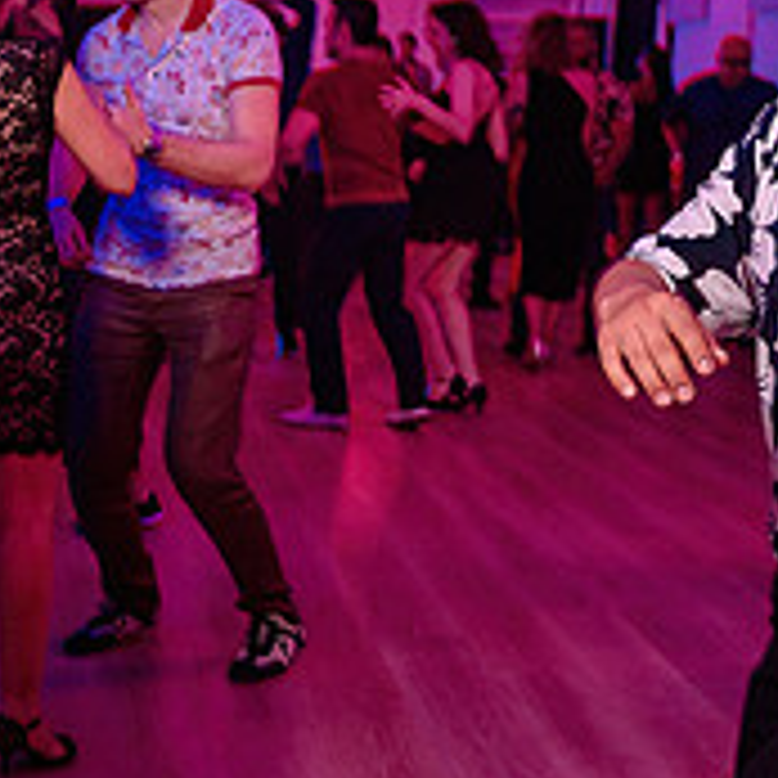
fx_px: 1907
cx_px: 104
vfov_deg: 23.1
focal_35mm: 75
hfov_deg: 22.6
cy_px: 400
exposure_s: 1/50
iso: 800
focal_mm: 24
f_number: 3.5
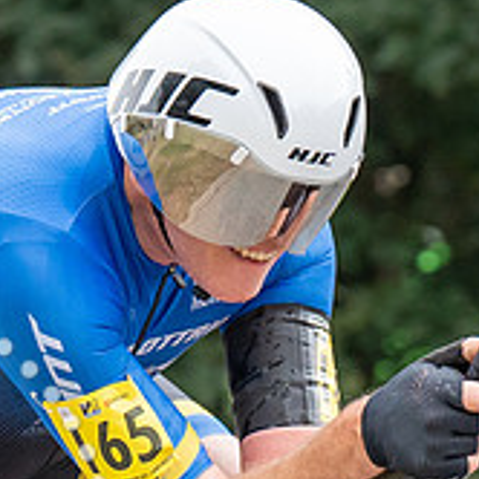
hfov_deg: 2.2
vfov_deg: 2.2
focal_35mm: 792
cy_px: 445
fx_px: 12399
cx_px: 644
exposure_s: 1/1000
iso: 1000
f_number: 4
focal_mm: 121
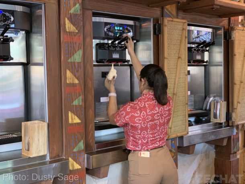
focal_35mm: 52
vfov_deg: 28.1
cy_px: 92
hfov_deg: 36.8
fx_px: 368
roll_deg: +0.4
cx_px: 122
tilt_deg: -1.6
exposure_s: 1/30
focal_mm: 6
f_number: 2.4
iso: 640
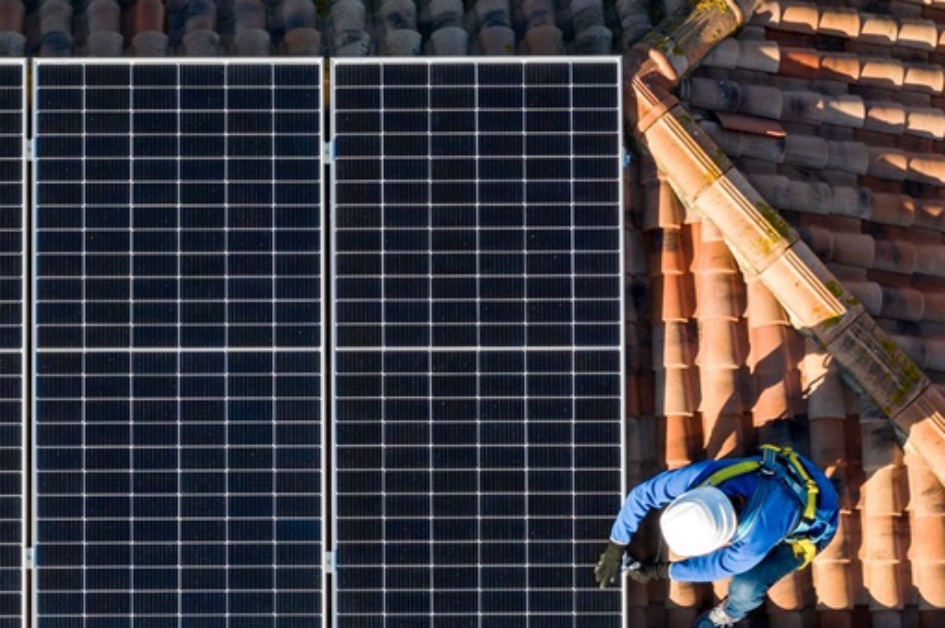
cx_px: 281
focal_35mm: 72
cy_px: 672
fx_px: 1888
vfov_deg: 18.3
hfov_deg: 27.8
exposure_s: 1/320
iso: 100
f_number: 5.6
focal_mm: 10.26
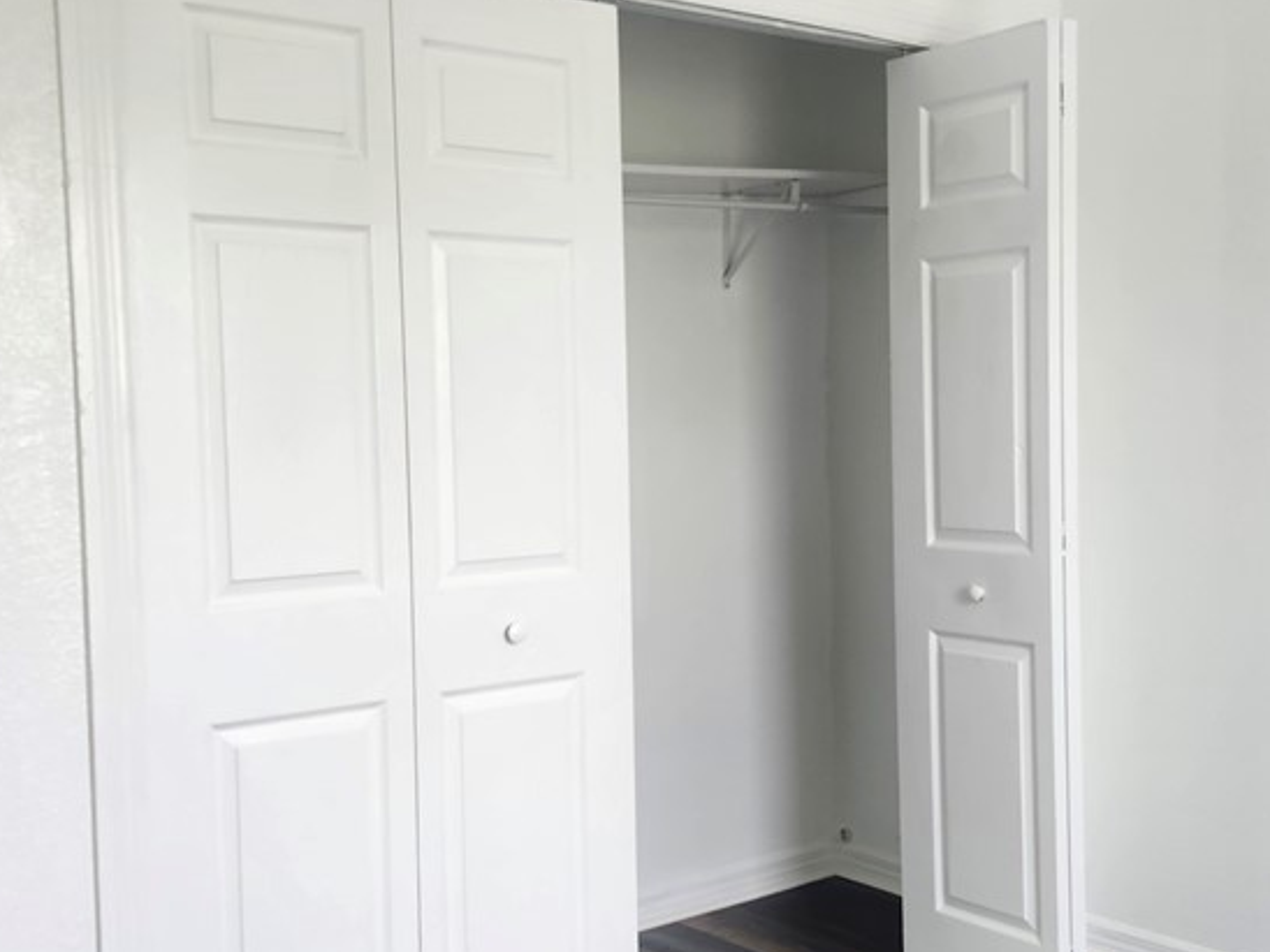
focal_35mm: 43
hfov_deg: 43.6
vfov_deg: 33.5
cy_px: 540
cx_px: 781
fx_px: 1578
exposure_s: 1/120
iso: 200
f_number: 1.8
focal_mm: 5.54
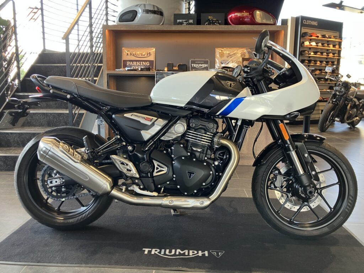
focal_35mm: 28
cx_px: 182
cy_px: 136
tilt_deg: -7.6
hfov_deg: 63.4
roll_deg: -2.4
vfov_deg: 49.7
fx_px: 294
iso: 64
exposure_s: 1/50
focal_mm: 3.99
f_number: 1.8
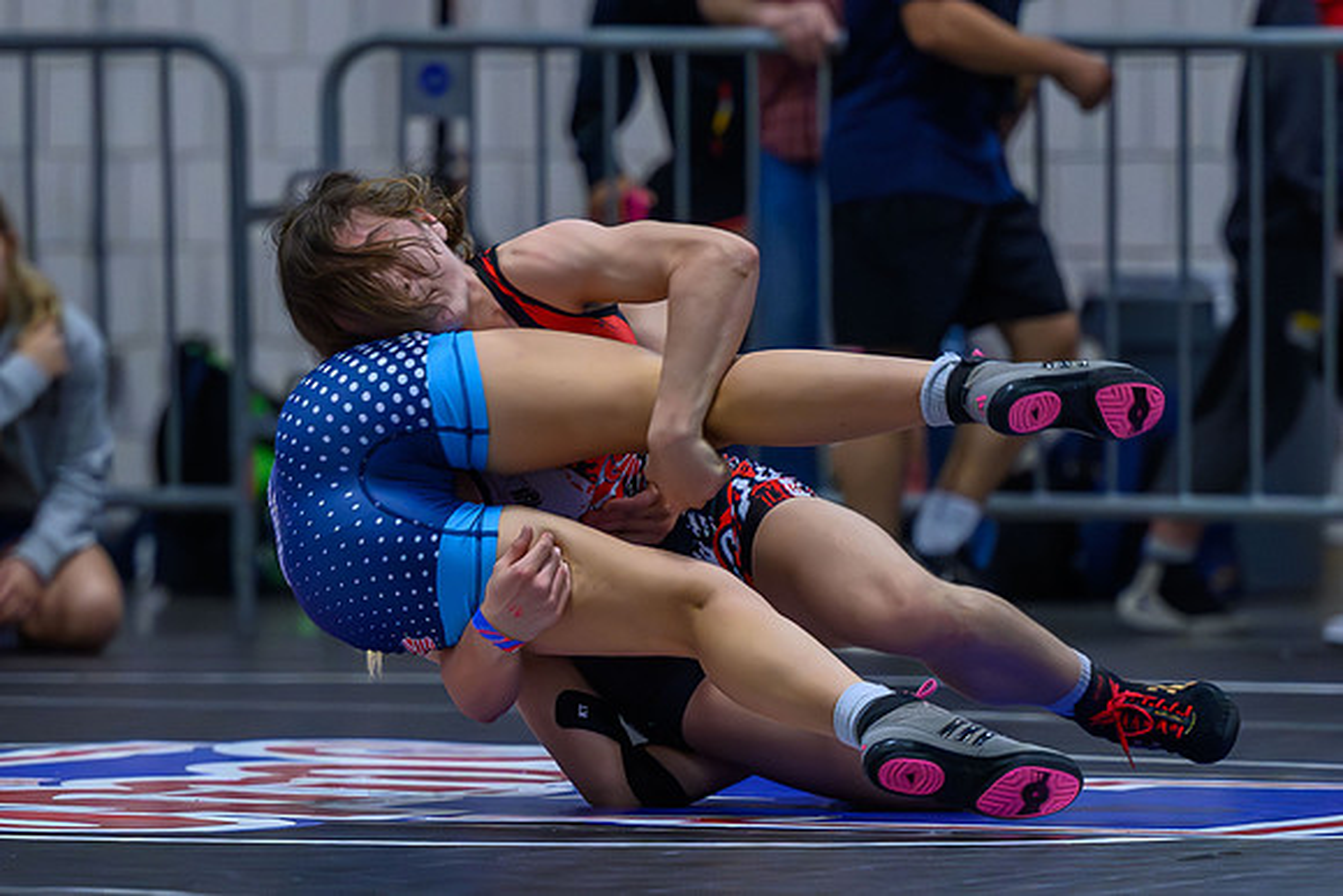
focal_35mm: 339
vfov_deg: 4.1
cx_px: 623
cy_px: 663
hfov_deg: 6.1
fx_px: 12665
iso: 7200
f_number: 2.8
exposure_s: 1/800
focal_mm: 135
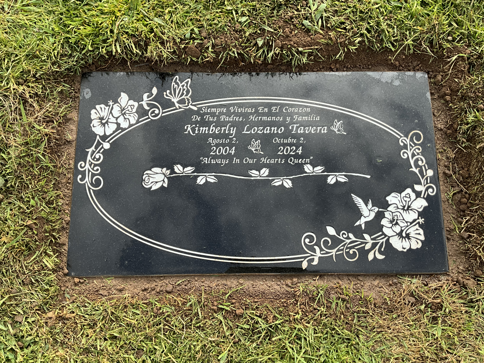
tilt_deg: -76.6
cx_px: 242
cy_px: 182
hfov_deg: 61.7
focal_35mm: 29
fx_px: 405
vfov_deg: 48.2
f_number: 1.8
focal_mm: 3
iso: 25
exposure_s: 1/397
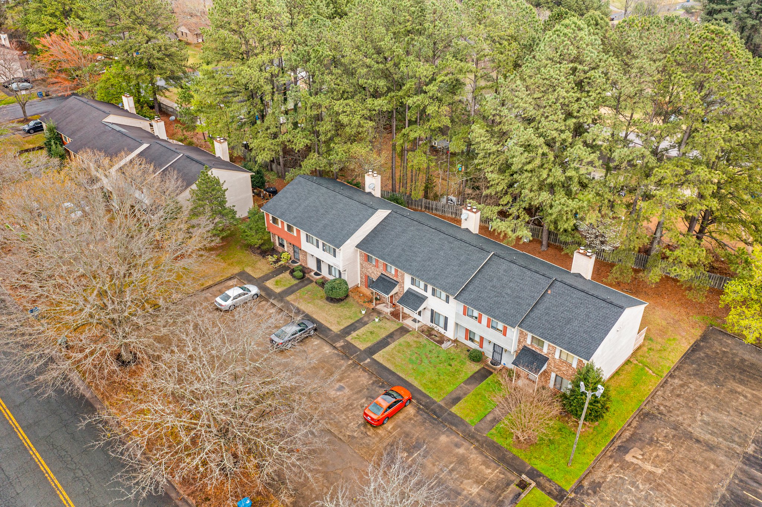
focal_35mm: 28
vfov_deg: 46.4
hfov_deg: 65.5
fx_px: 592
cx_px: 381
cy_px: 254
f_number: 4.5
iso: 100
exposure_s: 1/120
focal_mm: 10.26
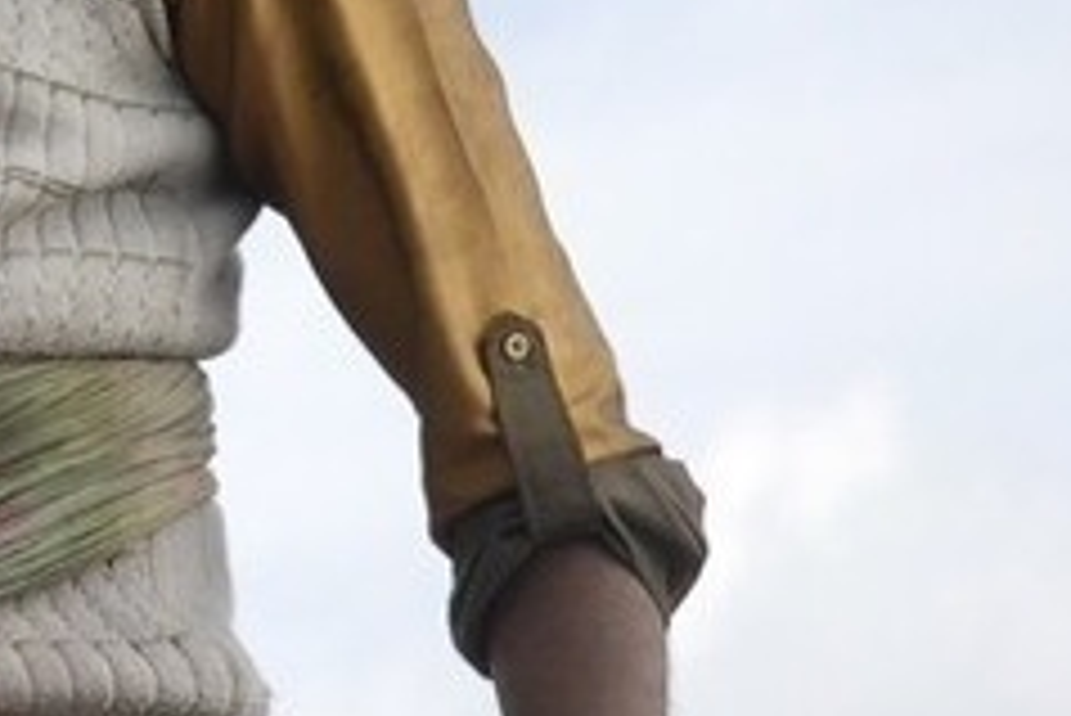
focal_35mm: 536
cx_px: -616
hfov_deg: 3.8
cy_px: 151
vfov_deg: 2.6
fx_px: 15958
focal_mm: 85
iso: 200
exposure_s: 1/250
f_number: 8
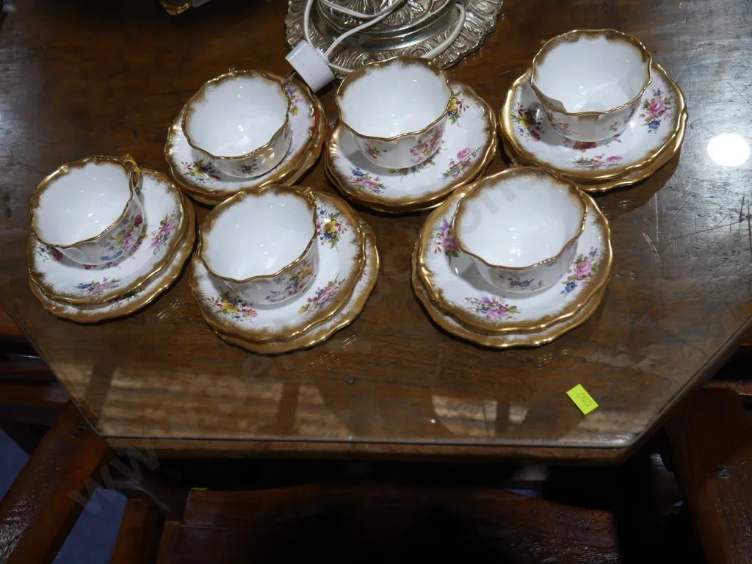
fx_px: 826
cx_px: 376
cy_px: 282
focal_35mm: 38
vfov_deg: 37.7
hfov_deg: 49.0
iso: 200
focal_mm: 19
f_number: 4.1
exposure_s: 1/80
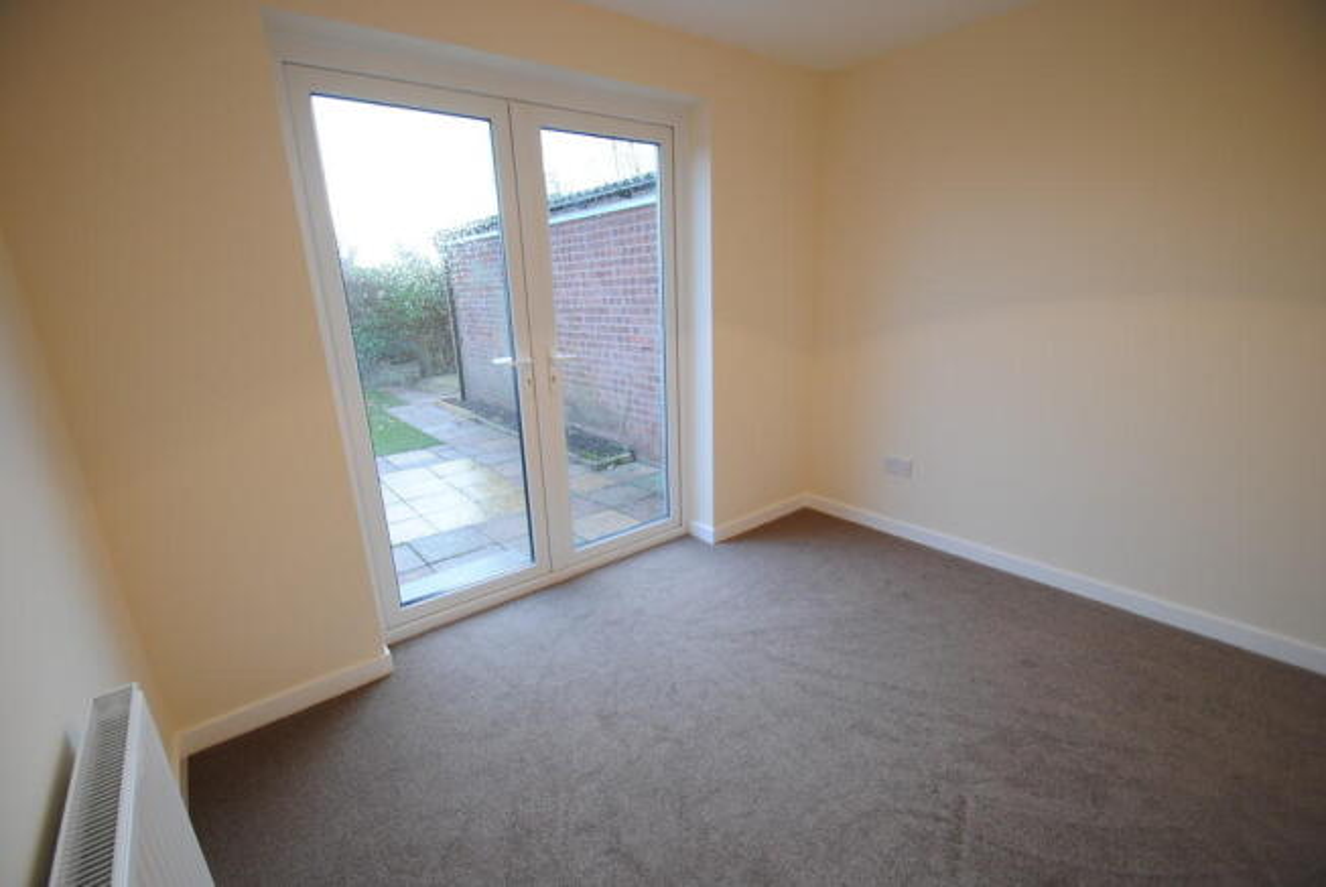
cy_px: 444
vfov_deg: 77.5
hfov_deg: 100.3
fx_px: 553
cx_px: 663
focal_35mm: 15
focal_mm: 10
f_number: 3.5
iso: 100
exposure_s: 1/13
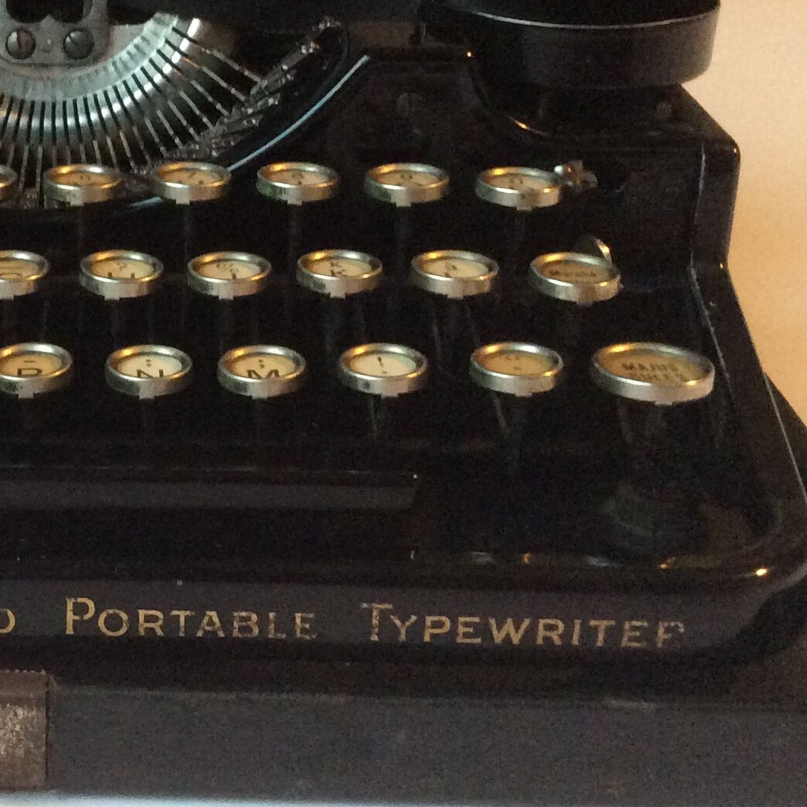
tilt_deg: -25.4
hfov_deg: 23.6
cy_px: 323
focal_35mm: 70
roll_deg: +2.3
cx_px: -12
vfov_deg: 24.6
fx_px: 1846
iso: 250
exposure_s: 1/25
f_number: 2.4
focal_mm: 3.3
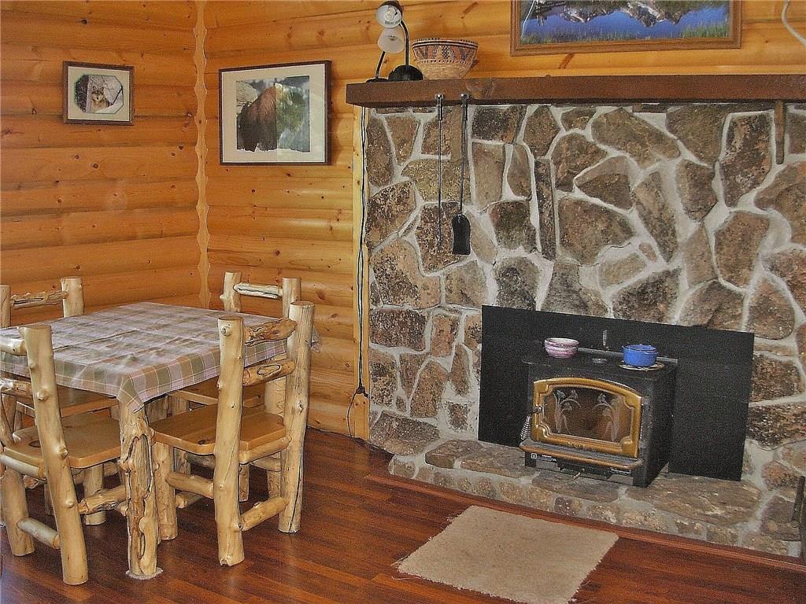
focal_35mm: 38
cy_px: 302
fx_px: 885
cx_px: 403
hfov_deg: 49.0
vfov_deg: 37.7
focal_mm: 6.3
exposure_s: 1/114
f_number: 2.9
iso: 400
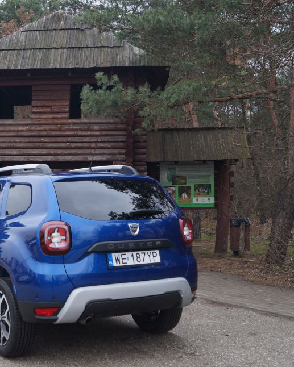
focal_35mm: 49
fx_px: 533
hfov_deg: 30.1
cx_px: 56
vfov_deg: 38.0
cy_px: 189
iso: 100
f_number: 5
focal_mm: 22
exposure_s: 1/100
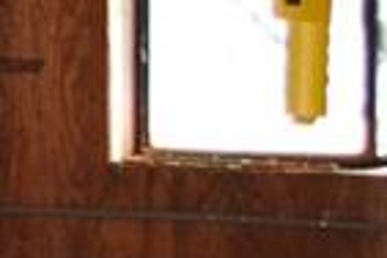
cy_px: -115
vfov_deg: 4.5
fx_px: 3289
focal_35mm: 306
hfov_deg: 6.2
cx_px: -747
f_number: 4.5
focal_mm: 28
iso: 200
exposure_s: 1/60
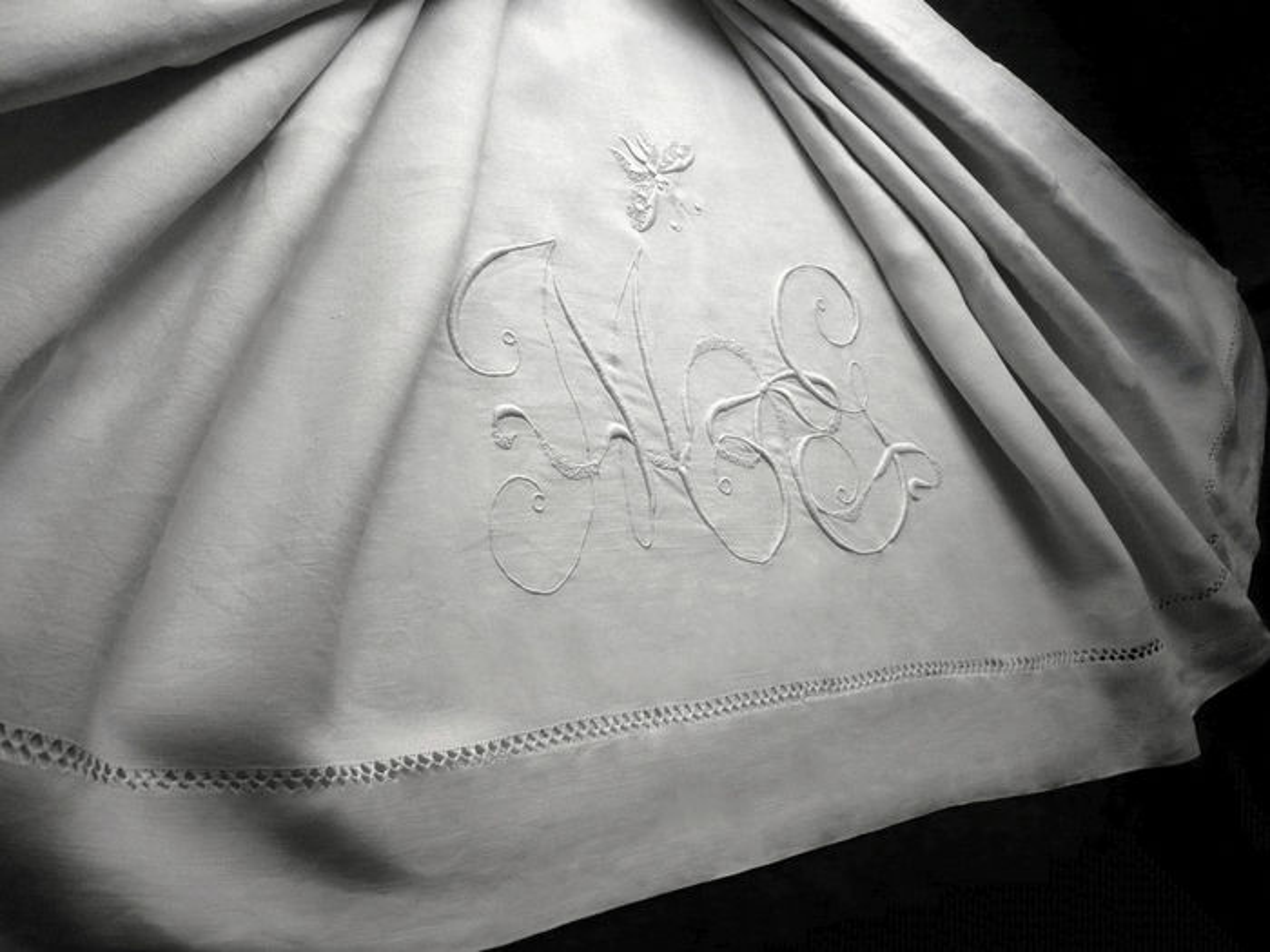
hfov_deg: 52.6
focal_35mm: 35
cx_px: 635
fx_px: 1284
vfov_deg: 40.7
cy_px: 476
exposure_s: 1/200
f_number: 2.8
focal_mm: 5.8
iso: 400
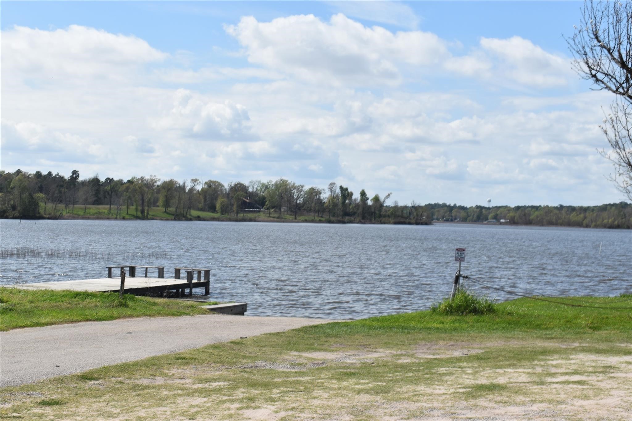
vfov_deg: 22.6
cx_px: 316
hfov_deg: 33.4
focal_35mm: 60
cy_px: 210
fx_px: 1053
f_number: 11
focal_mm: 40
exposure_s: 1/500
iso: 200
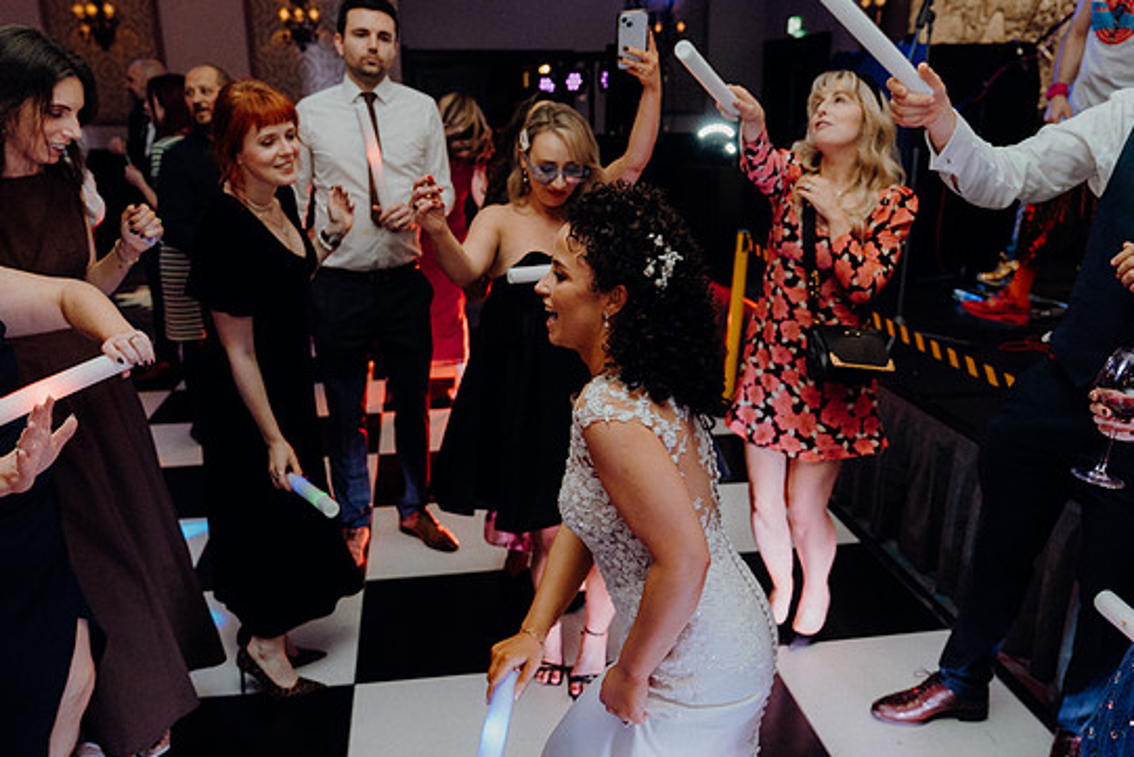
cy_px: 389
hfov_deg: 61.9
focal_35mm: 30
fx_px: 945
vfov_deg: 43.6
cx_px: 558
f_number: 3.5
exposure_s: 1/160
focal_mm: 28
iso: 2500
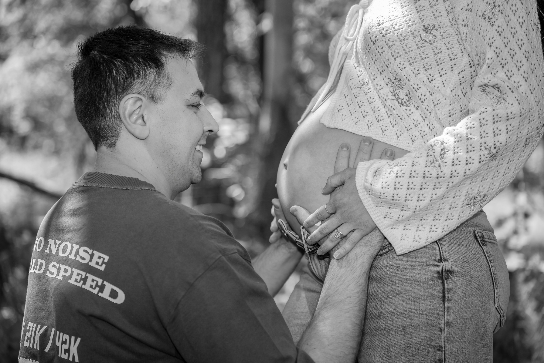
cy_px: 182
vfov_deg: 18.2
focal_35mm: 75
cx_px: 272
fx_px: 1133
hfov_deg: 27.0
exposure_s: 1/320
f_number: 2.8
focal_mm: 75
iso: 64
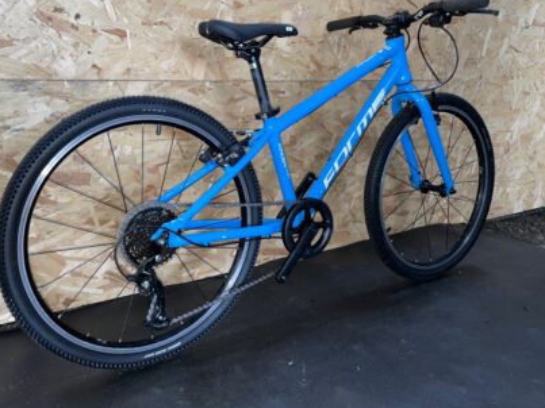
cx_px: 242
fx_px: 488
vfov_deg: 45.4
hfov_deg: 58.2
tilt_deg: -12.9
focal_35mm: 31
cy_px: 182
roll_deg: -0.8
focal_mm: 4.2
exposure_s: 1/17
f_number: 1.6
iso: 40
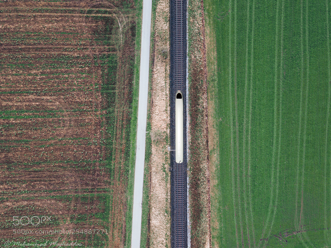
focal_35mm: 26
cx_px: 166
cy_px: 124
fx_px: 249
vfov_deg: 53.0
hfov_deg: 67.3
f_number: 2.2
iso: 100
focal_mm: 4.73
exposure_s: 1/170
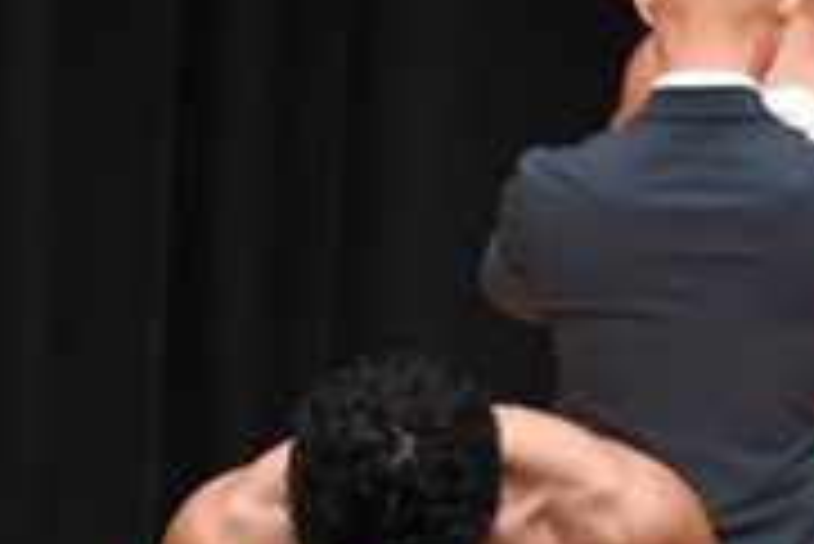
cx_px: -178
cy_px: 1048
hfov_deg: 2.4
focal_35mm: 864
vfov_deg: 1.6
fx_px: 19551
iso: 5000
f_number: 5.6
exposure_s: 1/400
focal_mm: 135
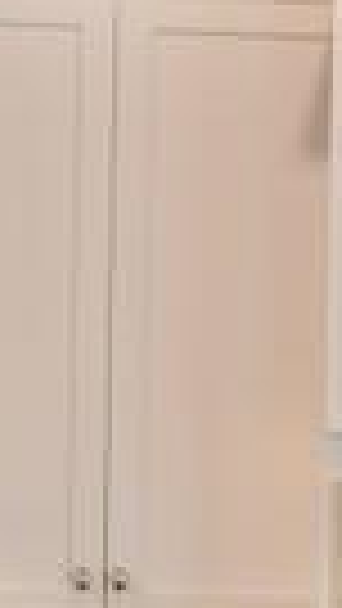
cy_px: 725
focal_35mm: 134
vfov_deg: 15.4
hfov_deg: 7.3
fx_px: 2159
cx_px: 1246
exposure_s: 1/30
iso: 360
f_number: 5.6
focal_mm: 18
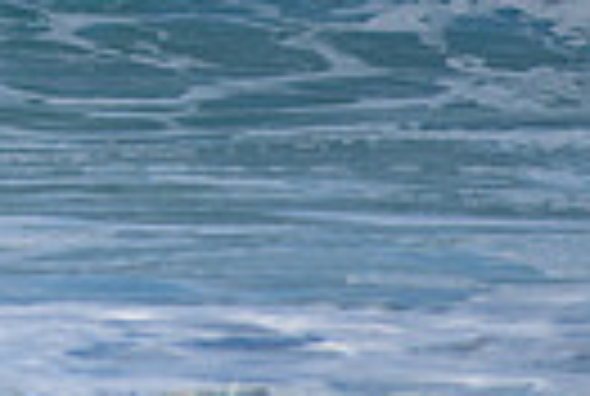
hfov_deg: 0.9
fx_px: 37534
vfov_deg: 0.6
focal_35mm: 2285
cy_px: -358
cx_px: -617
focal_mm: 500
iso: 320
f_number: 5.6
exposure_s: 1/2000
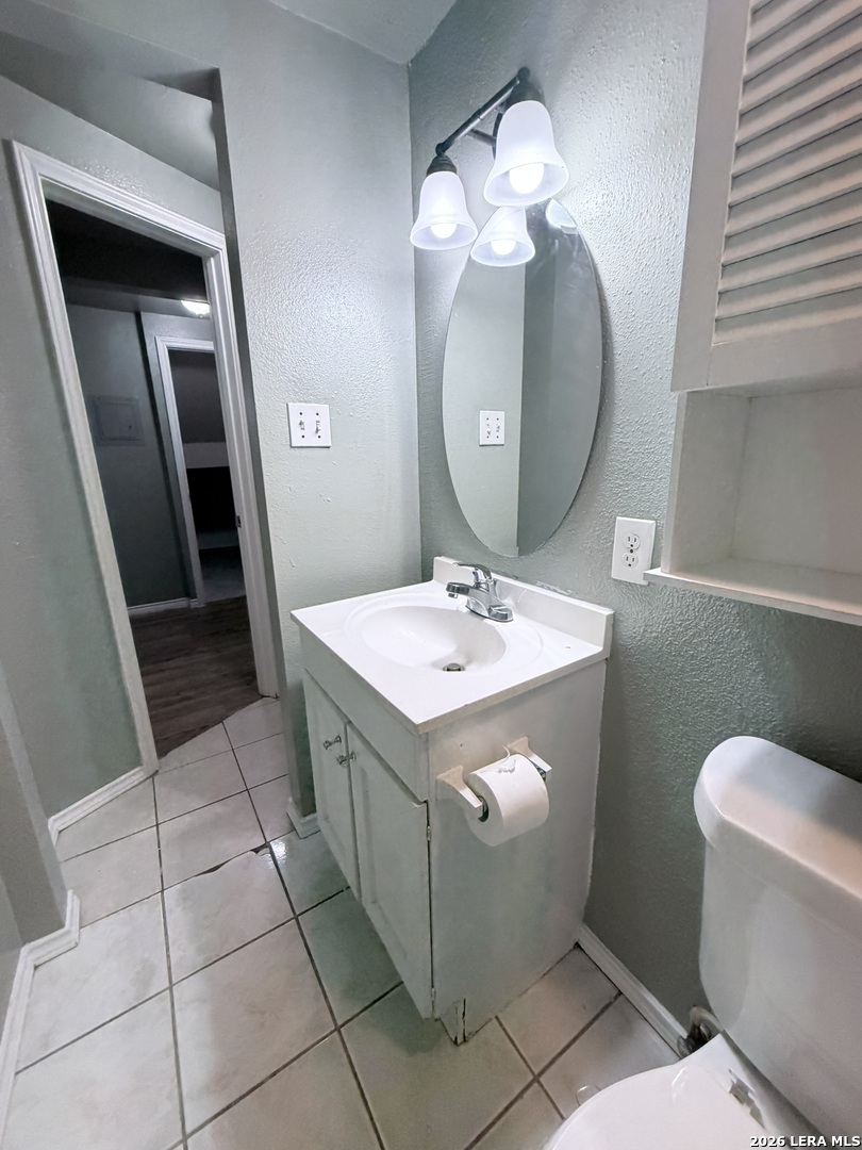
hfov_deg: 85.7
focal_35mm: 14
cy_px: 575
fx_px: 465
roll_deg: +1.0
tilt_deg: -14.0
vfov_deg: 102.1
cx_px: 431
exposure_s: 1/120
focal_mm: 2.22
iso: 320
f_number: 2.2
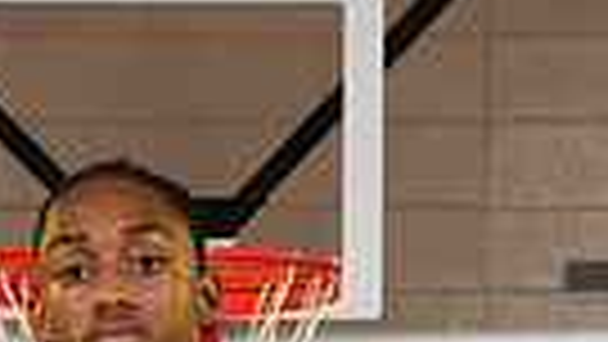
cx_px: 216
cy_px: 936
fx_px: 3257
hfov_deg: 10.7
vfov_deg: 5.7
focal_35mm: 202
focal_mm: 58
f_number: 7.1
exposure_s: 1/320
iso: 320
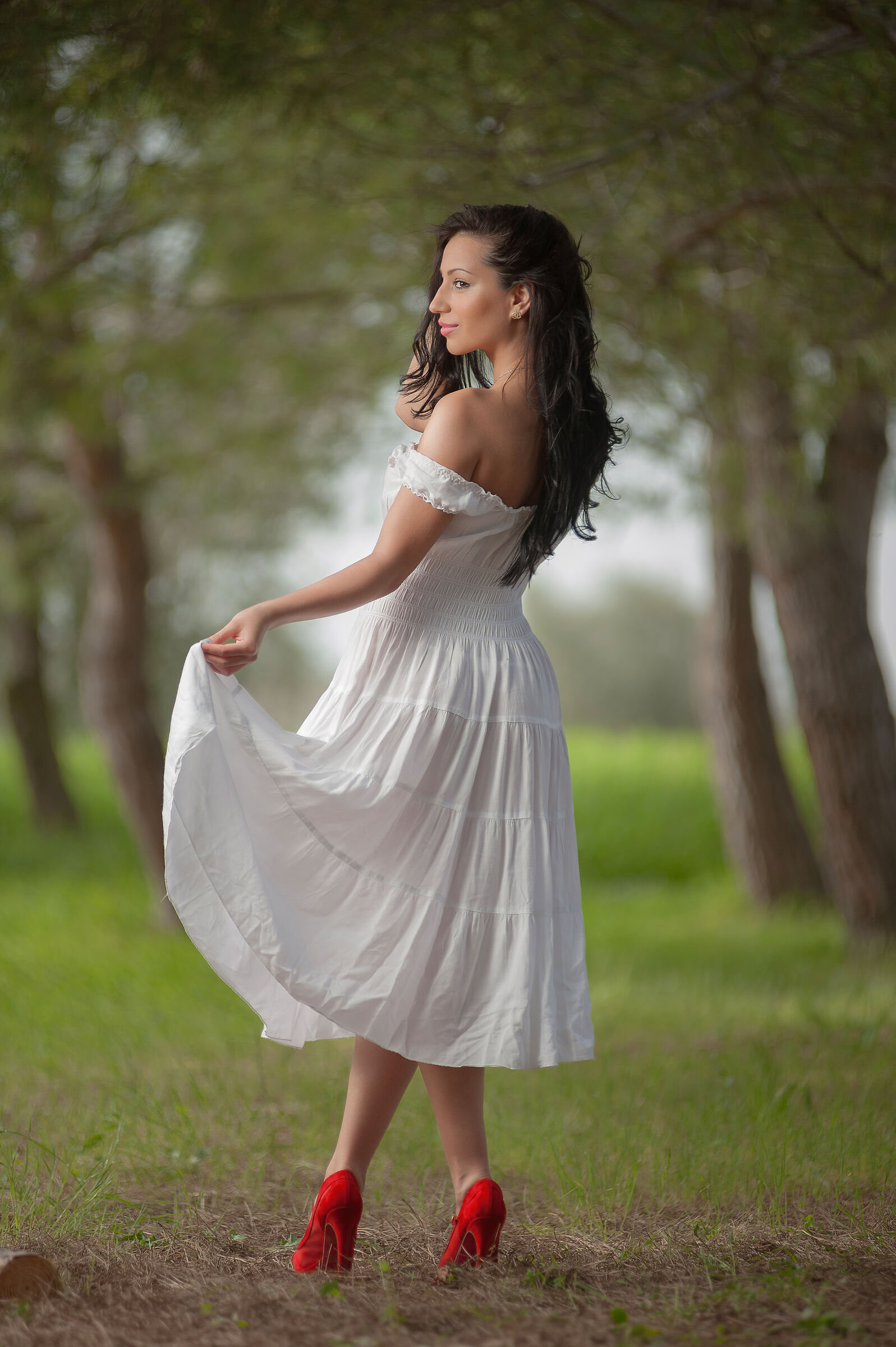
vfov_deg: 10.3
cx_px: 448
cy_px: 674
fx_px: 7476
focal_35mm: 200
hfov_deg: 6.9
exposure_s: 1/640
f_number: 2.8
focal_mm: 200
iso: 200
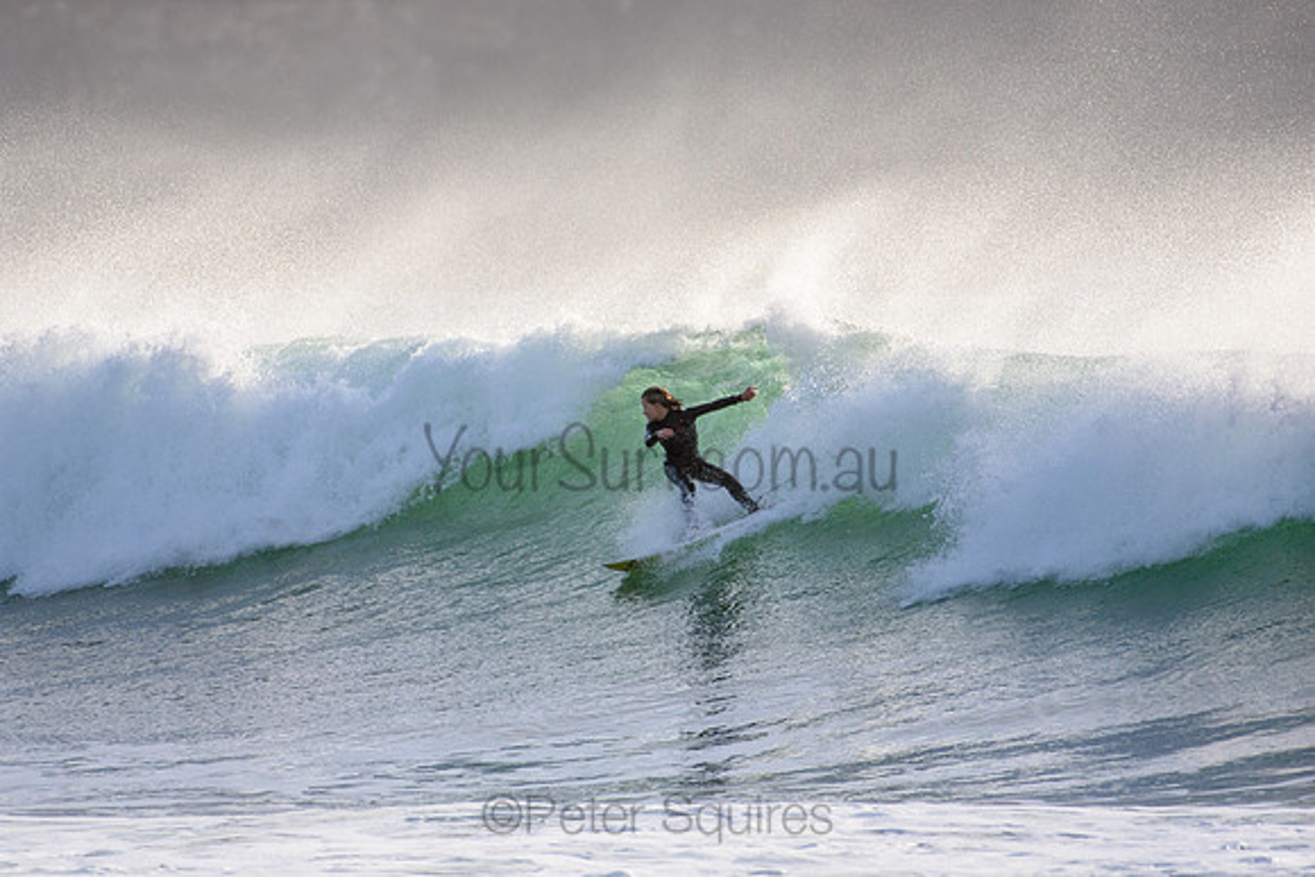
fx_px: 27401
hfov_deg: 2.7
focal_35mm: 750
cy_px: 438
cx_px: 658
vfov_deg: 1.8
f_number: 5.6
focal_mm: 500
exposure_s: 1/2000
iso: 400
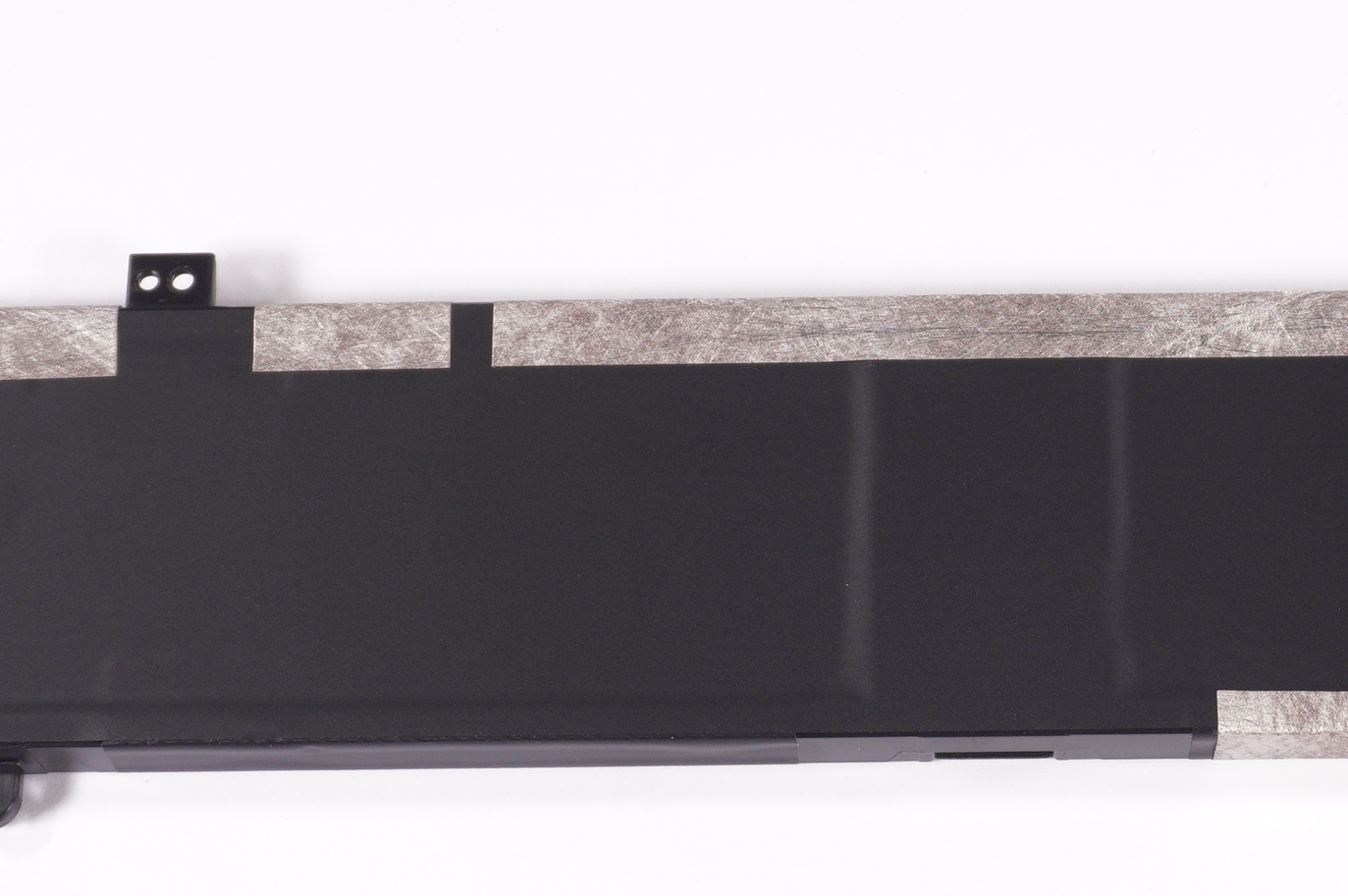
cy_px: 534
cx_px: 962
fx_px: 3442
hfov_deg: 22.0
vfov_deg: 14.8
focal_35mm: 92
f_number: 5.6
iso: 640
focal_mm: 28
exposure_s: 1/250
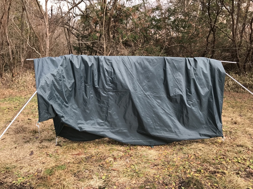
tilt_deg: -7.2
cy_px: 94
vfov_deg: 49.7
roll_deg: +1.4
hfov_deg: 63.4
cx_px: 126
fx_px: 205
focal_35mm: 28
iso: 20
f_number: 1.8
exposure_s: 1/435
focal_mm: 3.99
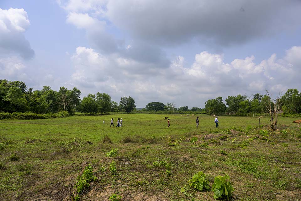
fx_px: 201
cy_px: 100
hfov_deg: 73.7
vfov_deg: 53.1
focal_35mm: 24
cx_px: 150
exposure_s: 1/1000
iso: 320
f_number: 10
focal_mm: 24
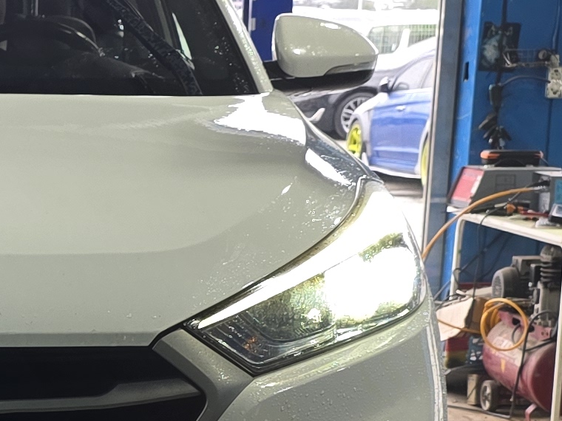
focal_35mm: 121
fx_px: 1964
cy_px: 504
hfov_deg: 15.4
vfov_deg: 12.0
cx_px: -207
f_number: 1.7
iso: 64
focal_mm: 6.3
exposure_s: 1/120
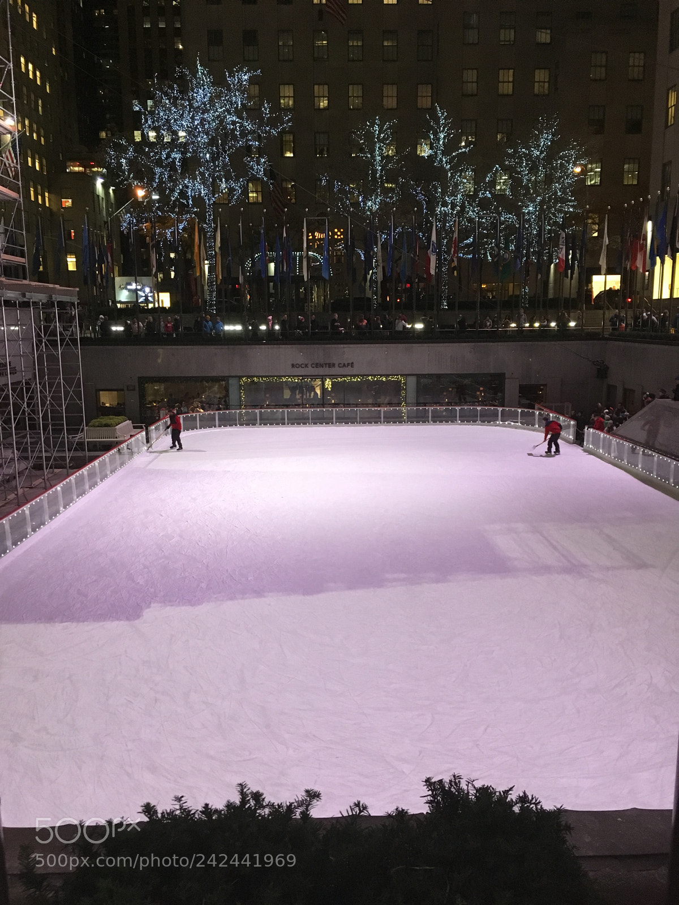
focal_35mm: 29
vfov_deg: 61.7
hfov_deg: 48.2
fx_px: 758
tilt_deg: -10.1
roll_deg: +0.6
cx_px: 340
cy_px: 452
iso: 200
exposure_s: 1/30
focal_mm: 4.15
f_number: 2.2
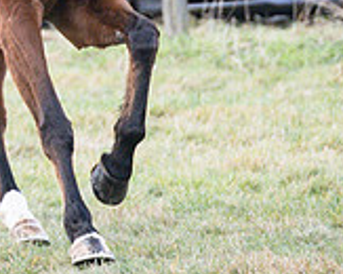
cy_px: -126
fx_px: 8446
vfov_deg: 1.9
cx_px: 94
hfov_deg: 2.3
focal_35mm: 833
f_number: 2.8
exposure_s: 1/1600
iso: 400
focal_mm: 89
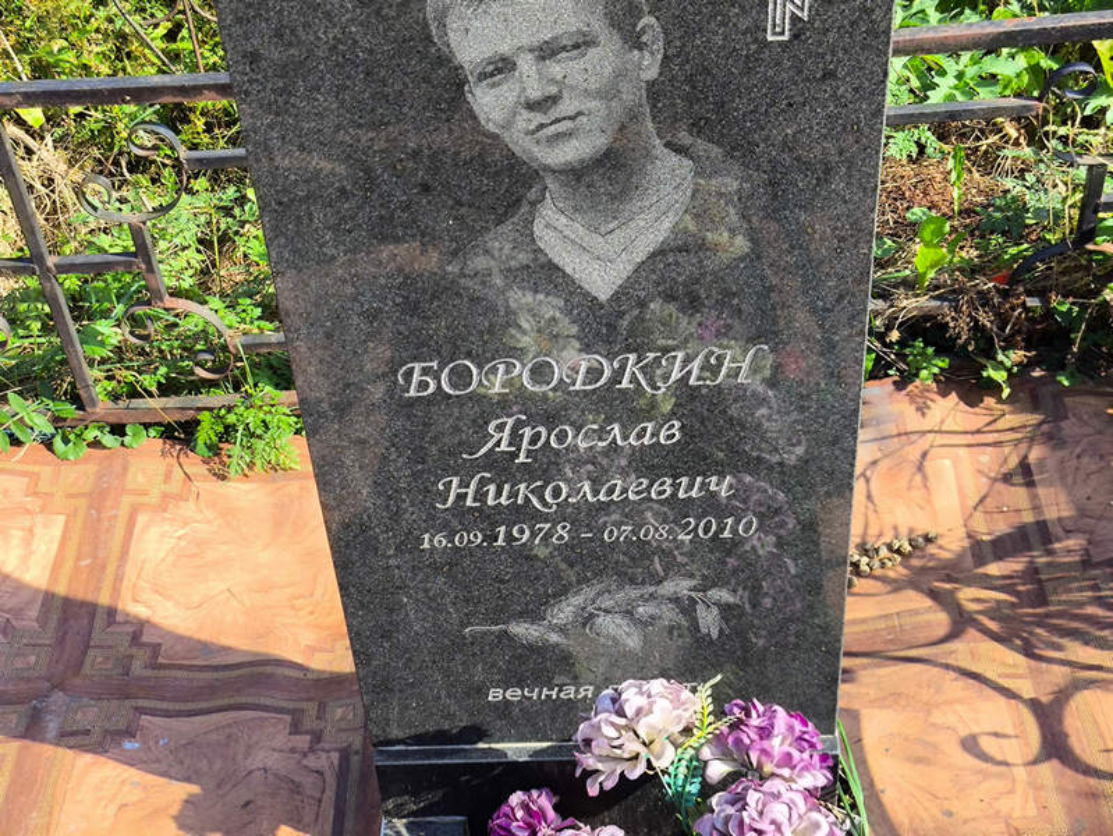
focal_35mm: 50
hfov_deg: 38.2
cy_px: 418
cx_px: 556
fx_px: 1608
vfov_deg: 29.1
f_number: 1.7
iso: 50
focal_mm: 4.71
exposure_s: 1/590
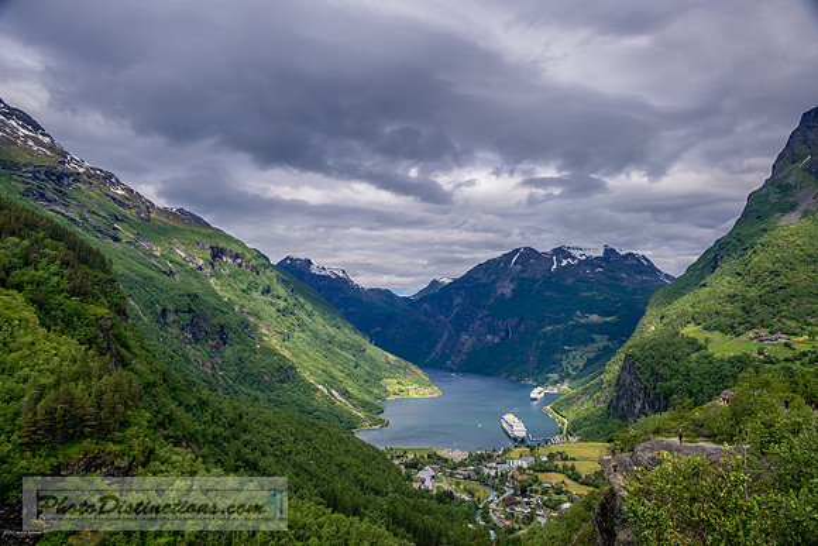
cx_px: 409
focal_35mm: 24
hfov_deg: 73.7
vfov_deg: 53.2
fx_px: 545
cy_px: 273
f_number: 6.3
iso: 180
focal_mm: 24
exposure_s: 1/250
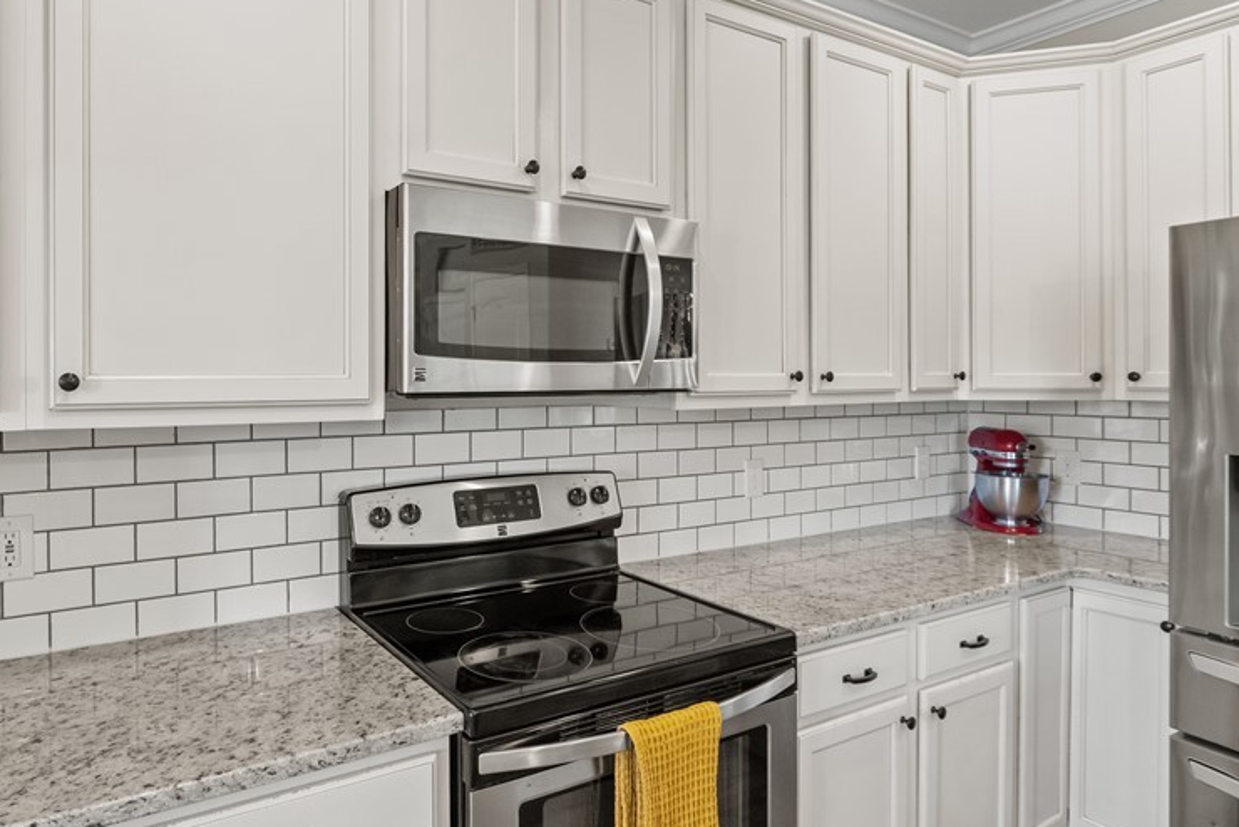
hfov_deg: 77.8
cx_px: 502
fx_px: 757
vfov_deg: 57.3
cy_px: 398
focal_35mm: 22
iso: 8000
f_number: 8
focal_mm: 15
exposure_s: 1/30
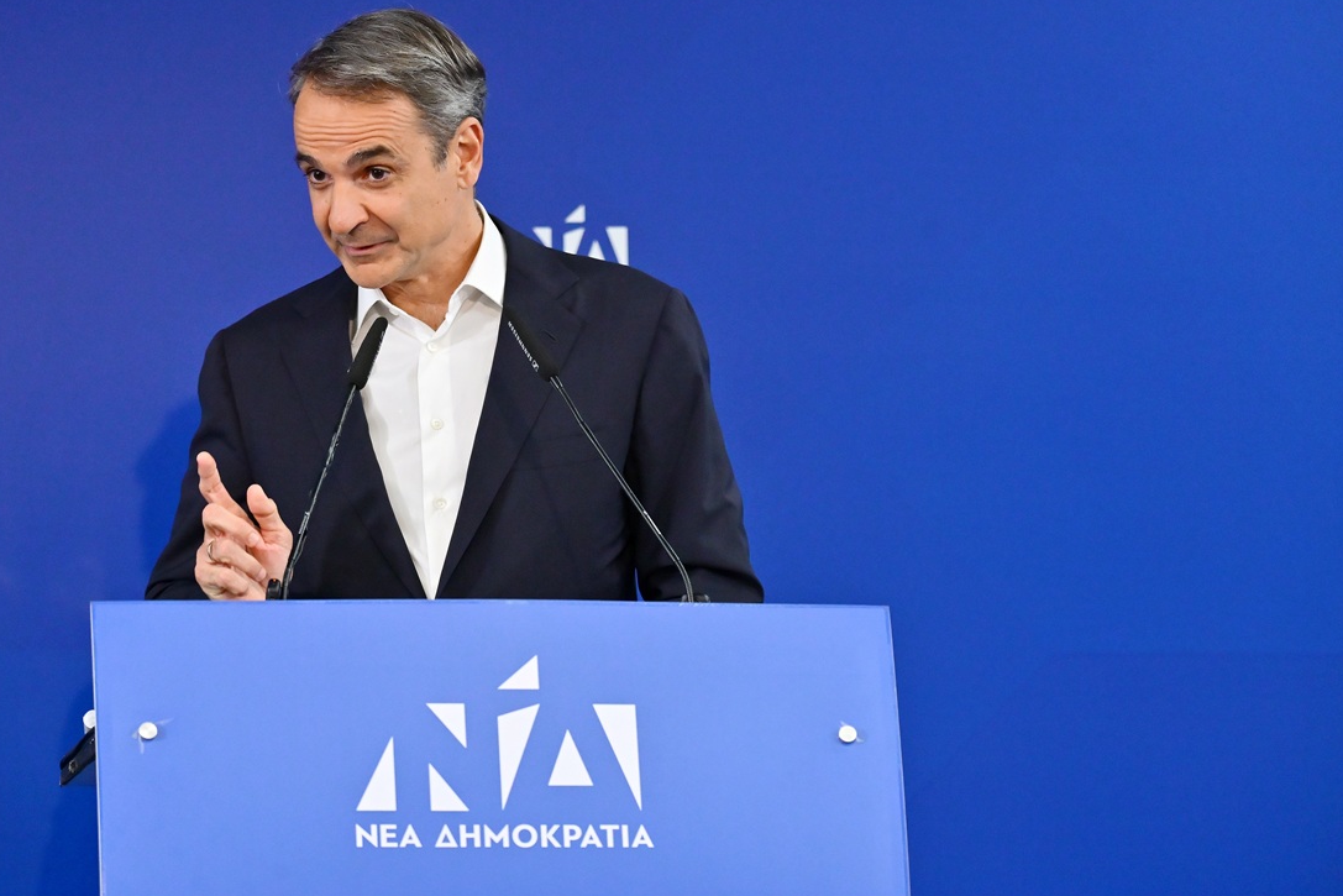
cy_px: 419
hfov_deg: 7.5
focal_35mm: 276
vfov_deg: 5.0
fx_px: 10297
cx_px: 609
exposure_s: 1/250
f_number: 5.6
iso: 7200
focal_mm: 250
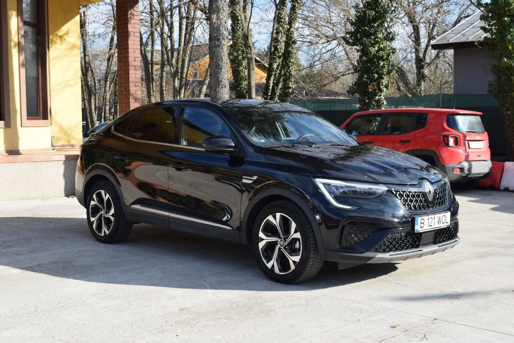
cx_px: 257
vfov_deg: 30.9
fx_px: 621
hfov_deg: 45.0
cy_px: 172
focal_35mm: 44
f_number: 8
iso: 200
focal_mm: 29
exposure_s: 1/250
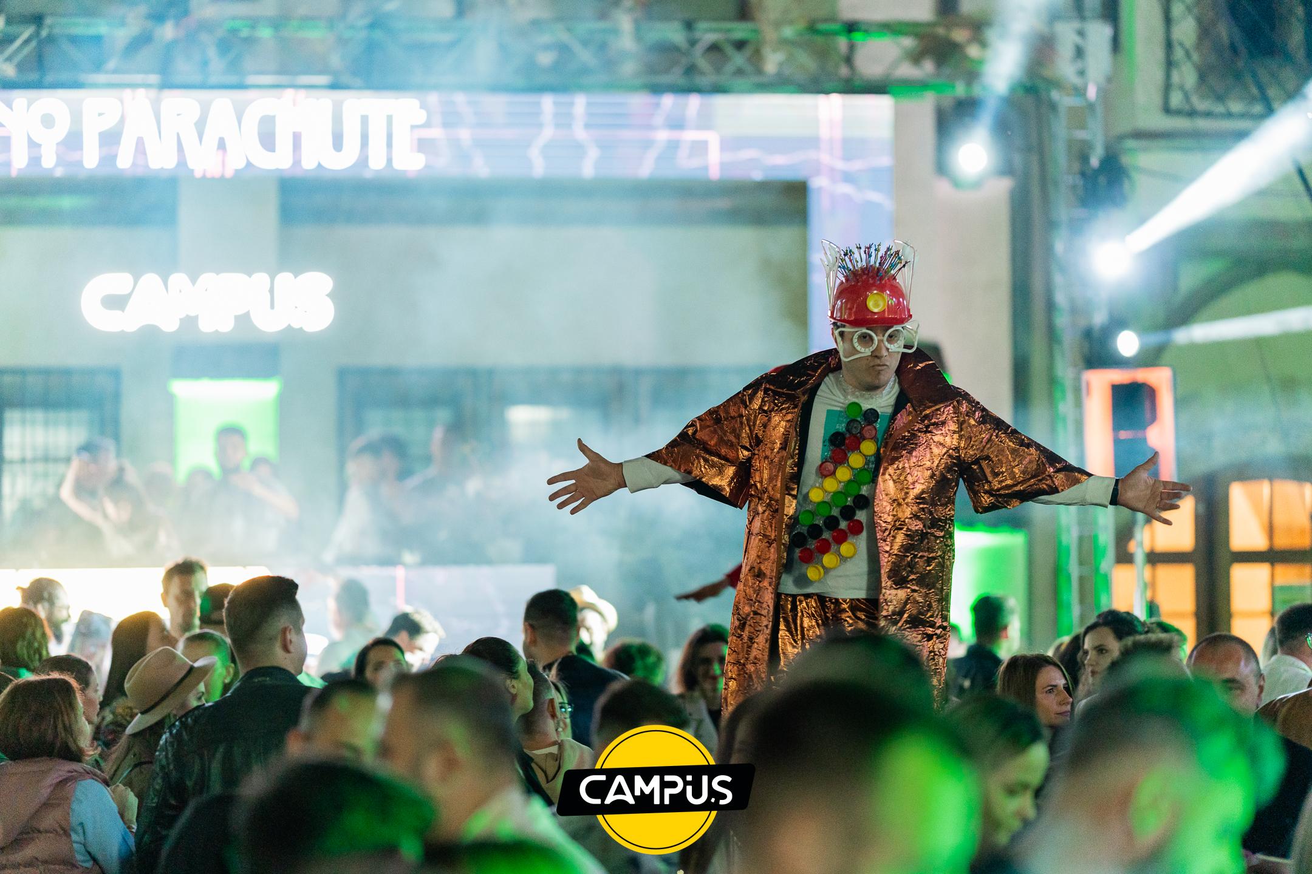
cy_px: 437
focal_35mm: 85
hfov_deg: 23.9
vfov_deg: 16.1
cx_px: 656
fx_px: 3098
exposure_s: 1/200
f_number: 1.4
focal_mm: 85
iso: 2500
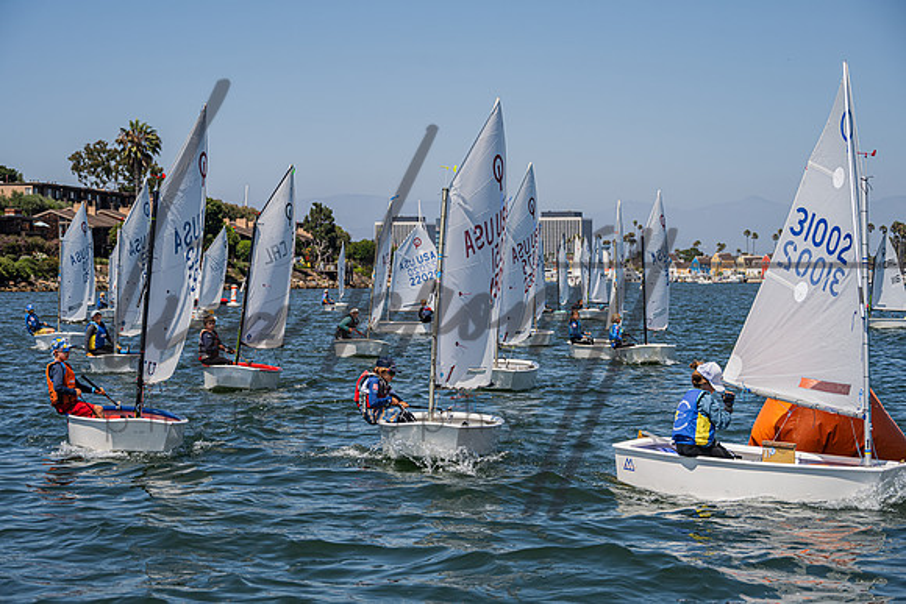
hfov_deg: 27.5
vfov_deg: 18.6
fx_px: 1850
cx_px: 446
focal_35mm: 74
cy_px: 302
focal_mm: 70
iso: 250
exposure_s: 1/1000
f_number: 6
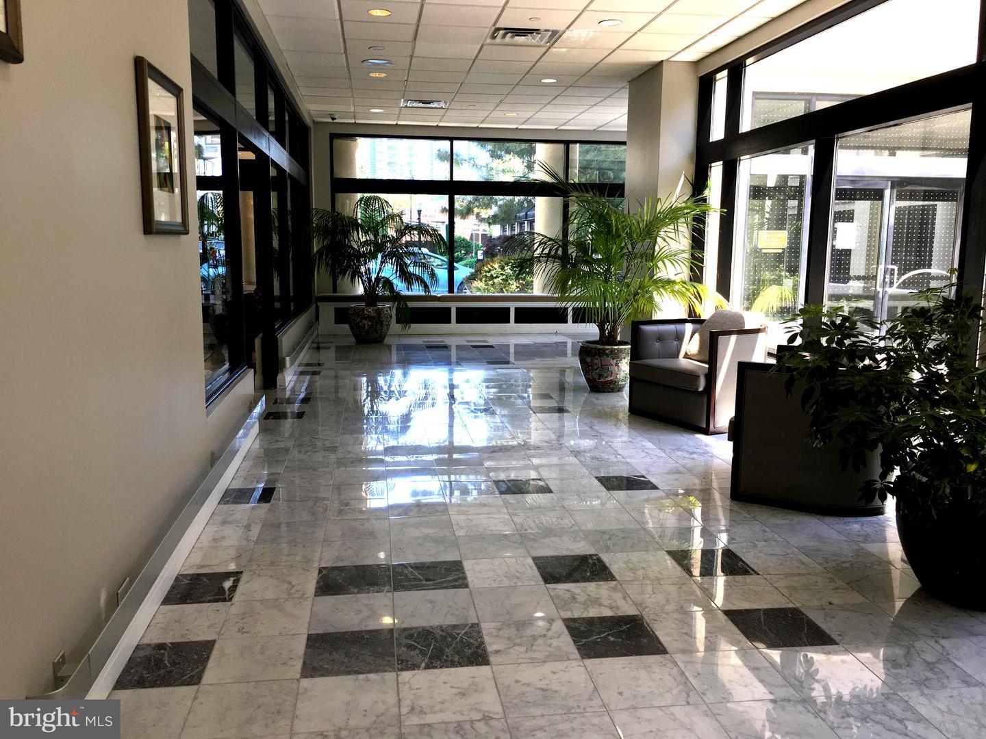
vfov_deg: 48.2
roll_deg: +0.1
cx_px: 493
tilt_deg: -7.6
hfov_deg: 61.7
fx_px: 826
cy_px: 370
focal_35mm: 29
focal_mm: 4.15
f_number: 2.2
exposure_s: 1/120
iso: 40
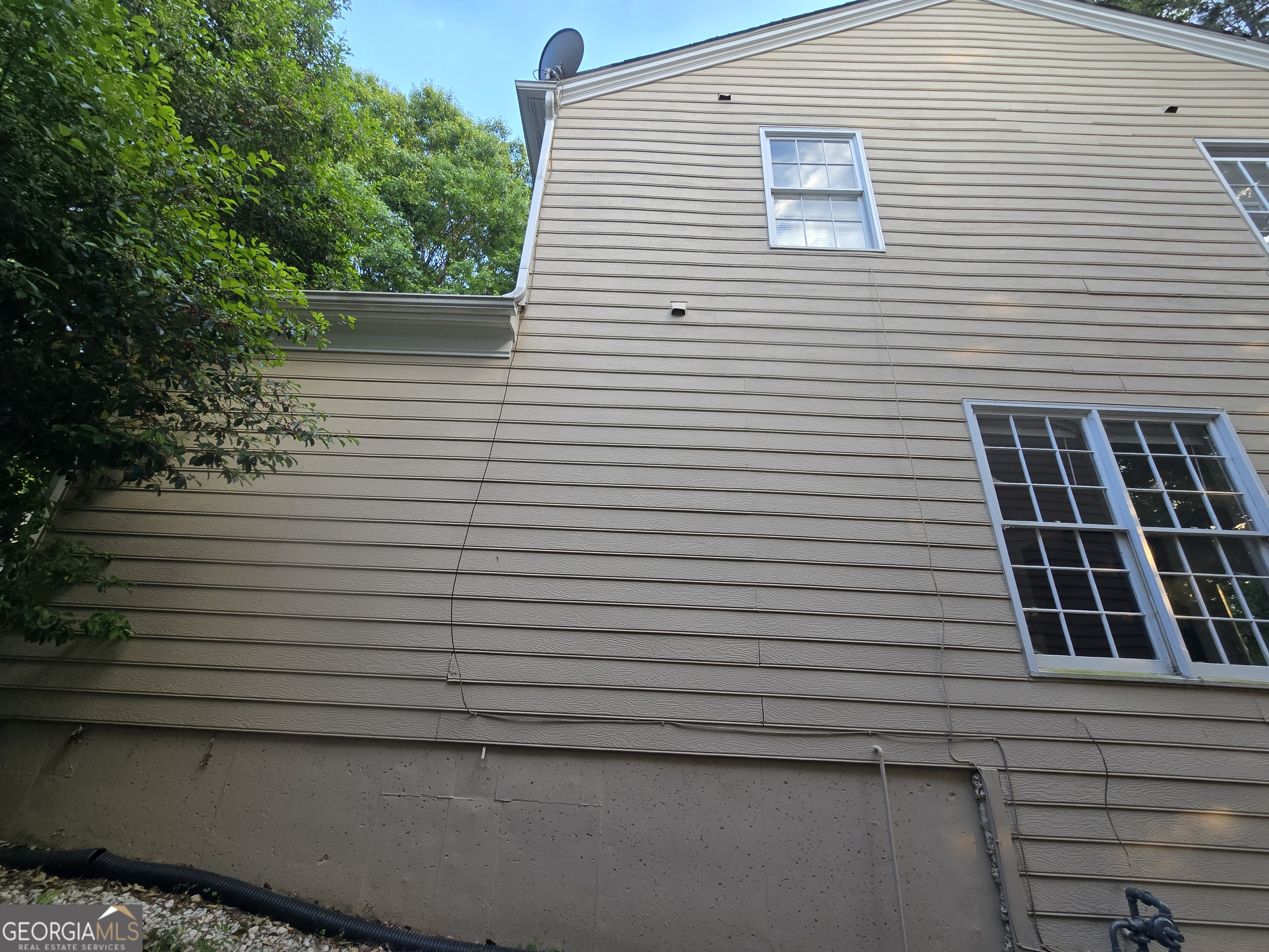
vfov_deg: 89.9
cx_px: 634
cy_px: 476
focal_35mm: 13
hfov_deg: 106.2
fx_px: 477
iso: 50
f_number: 2.2
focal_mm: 2.2
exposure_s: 1/120
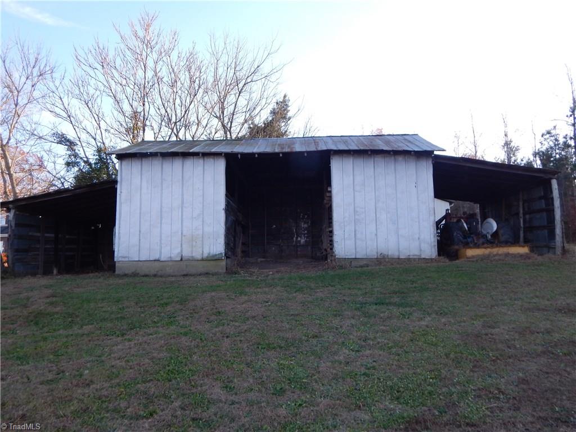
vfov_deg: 54.9
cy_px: 216
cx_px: 288
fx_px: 416
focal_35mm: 25
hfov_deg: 69.4
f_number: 3.1
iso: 125
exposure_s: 1/400
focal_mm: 4.5
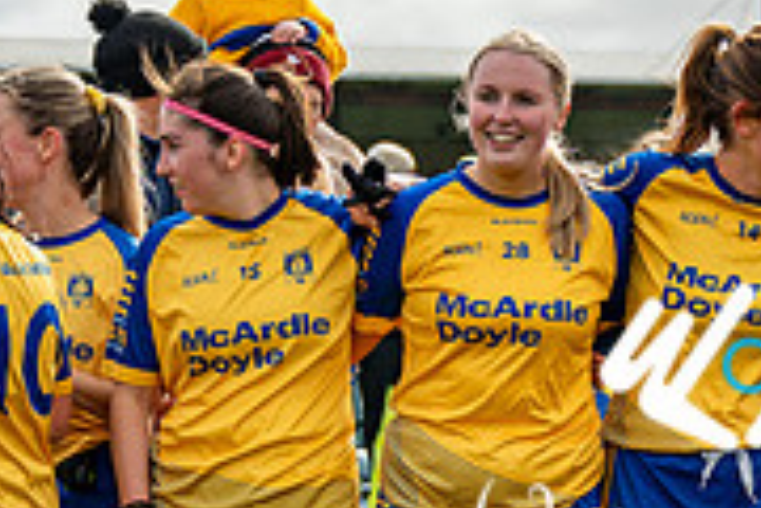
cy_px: 459
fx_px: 3403
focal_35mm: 161
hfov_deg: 12.6
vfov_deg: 8.5
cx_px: 748
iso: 100
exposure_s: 1/1600
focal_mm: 50
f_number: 2.8
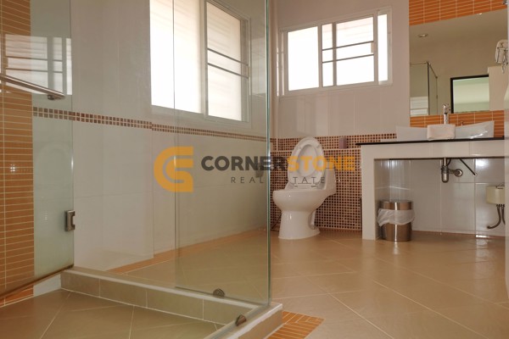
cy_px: 170
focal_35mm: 26
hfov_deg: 69.4
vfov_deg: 49.6
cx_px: 254
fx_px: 368
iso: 200
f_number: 3.6
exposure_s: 1/30
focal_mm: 17.5
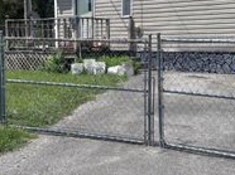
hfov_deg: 27.8
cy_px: 77
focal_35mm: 70
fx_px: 475
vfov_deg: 21.0
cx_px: 120
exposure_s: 1/2933
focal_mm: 5.96
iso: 50
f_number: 1.6
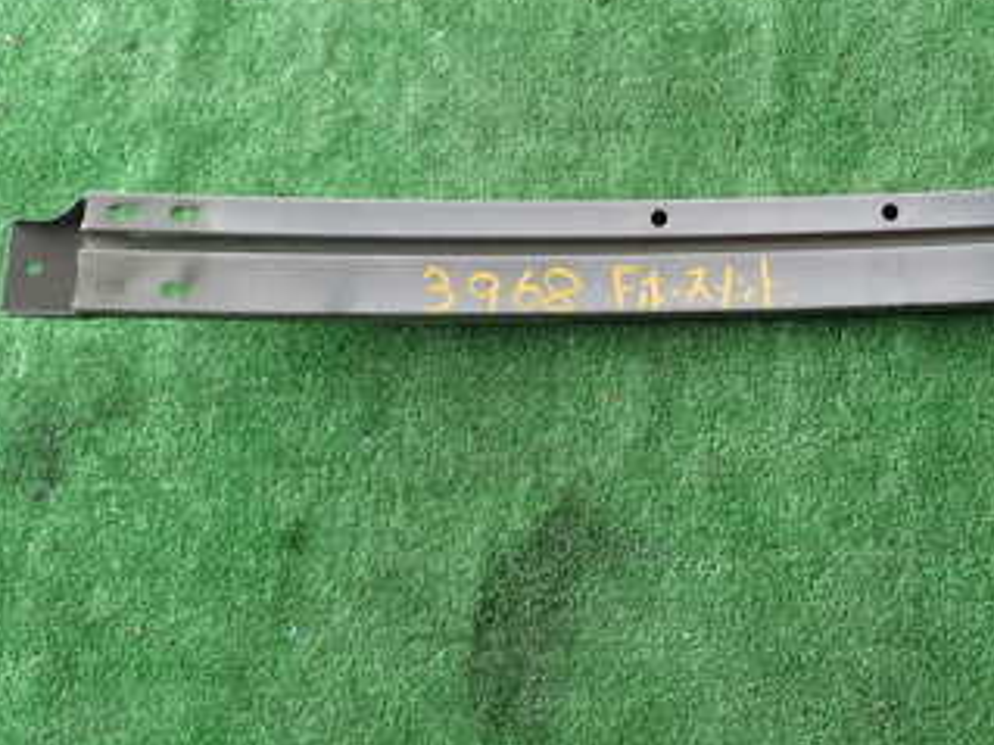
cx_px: 760
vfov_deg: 30.3
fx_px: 1349
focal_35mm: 47
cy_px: 181
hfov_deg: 39.2
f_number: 2.8
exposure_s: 1/80
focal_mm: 4.5
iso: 100
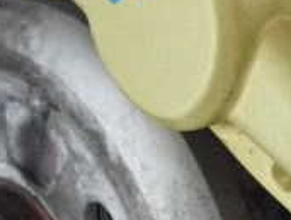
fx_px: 885
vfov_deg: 13.9
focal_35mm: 105
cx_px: 313
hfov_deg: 18.1
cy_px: -19
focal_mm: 5.4
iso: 2000
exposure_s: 1/125
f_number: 2.3
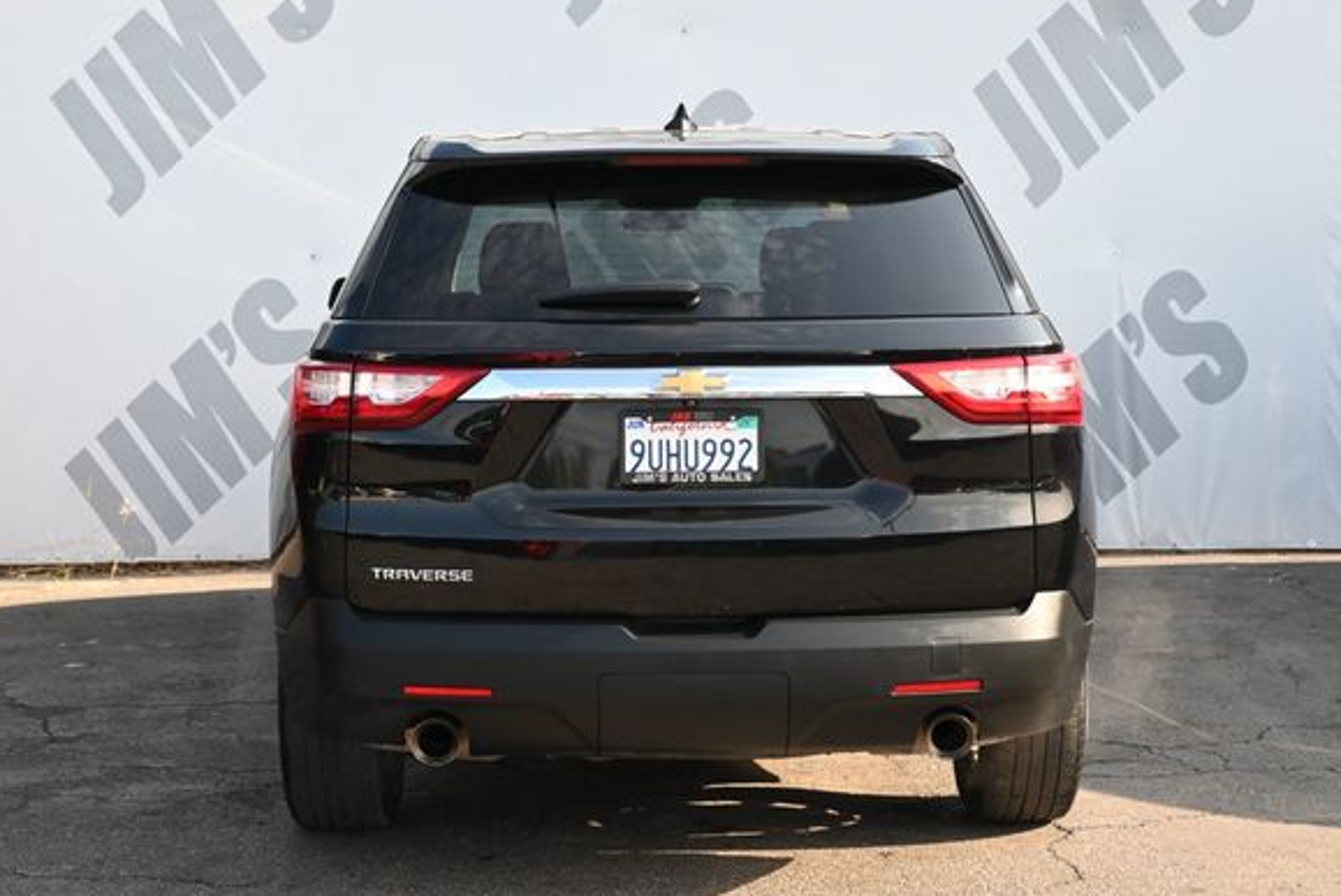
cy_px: 435
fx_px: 2348
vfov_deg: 21.6
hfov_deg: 31.9
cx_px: 676
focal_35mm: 63
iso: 400
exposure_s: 1/200
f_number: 5.6
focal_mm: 38
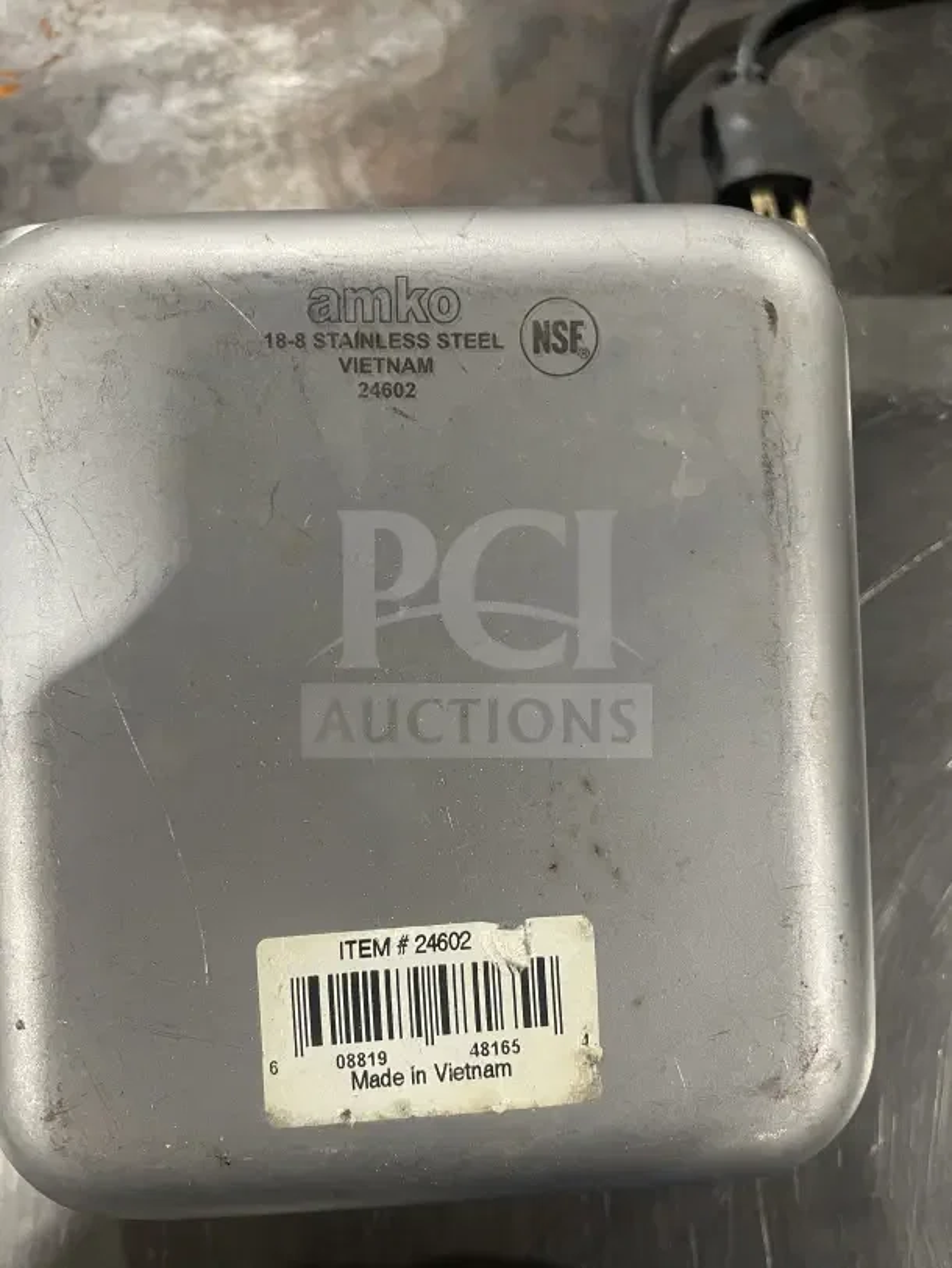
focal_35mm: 26
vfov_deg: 67.3
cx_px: 476
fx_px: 953
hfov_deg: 53.1
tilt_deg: -75.6
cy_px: 634
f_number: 1.6
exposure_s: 1/60
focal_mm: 4.2
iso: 200
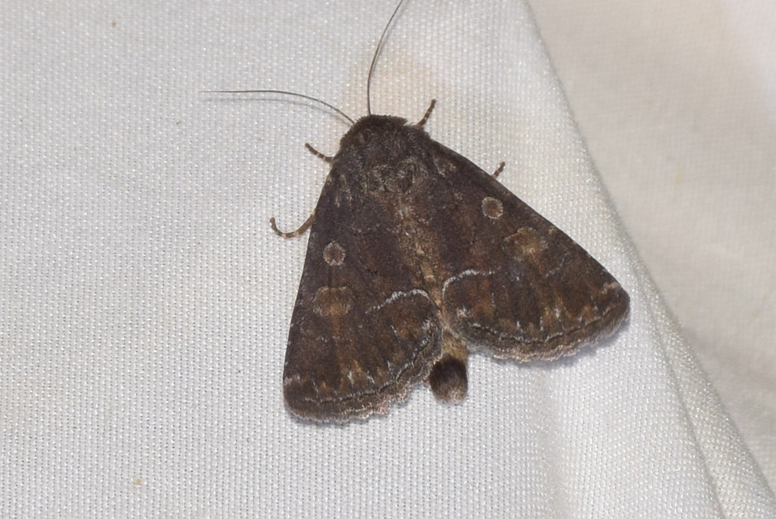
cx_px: 388
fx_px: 4531
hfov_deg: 9.8
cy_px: 260
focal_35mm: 210
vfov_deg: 6.6
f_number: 13
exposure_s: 1/160
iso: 400
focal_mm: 140
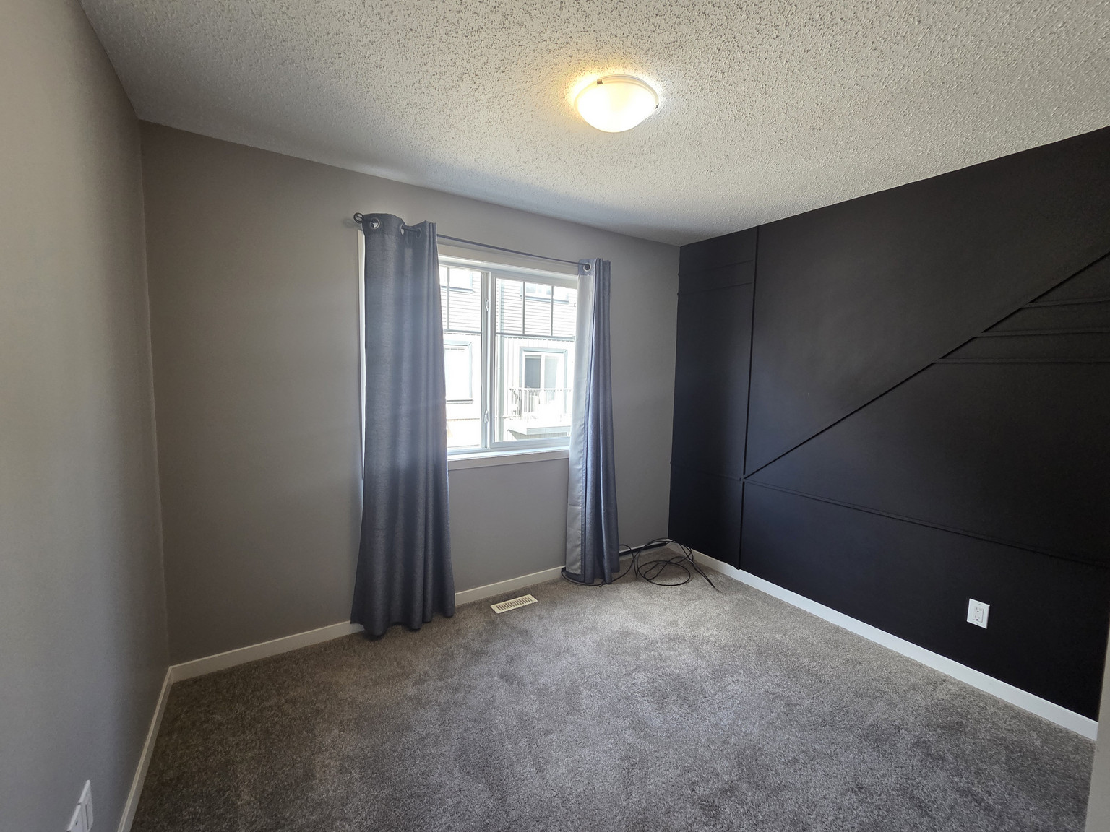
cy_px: 416
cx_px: 555
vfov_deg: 89.9
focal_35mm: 13
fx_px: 417
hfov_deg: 106.2
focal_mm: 2.2
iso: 160
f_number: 2.2
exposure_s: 1/60
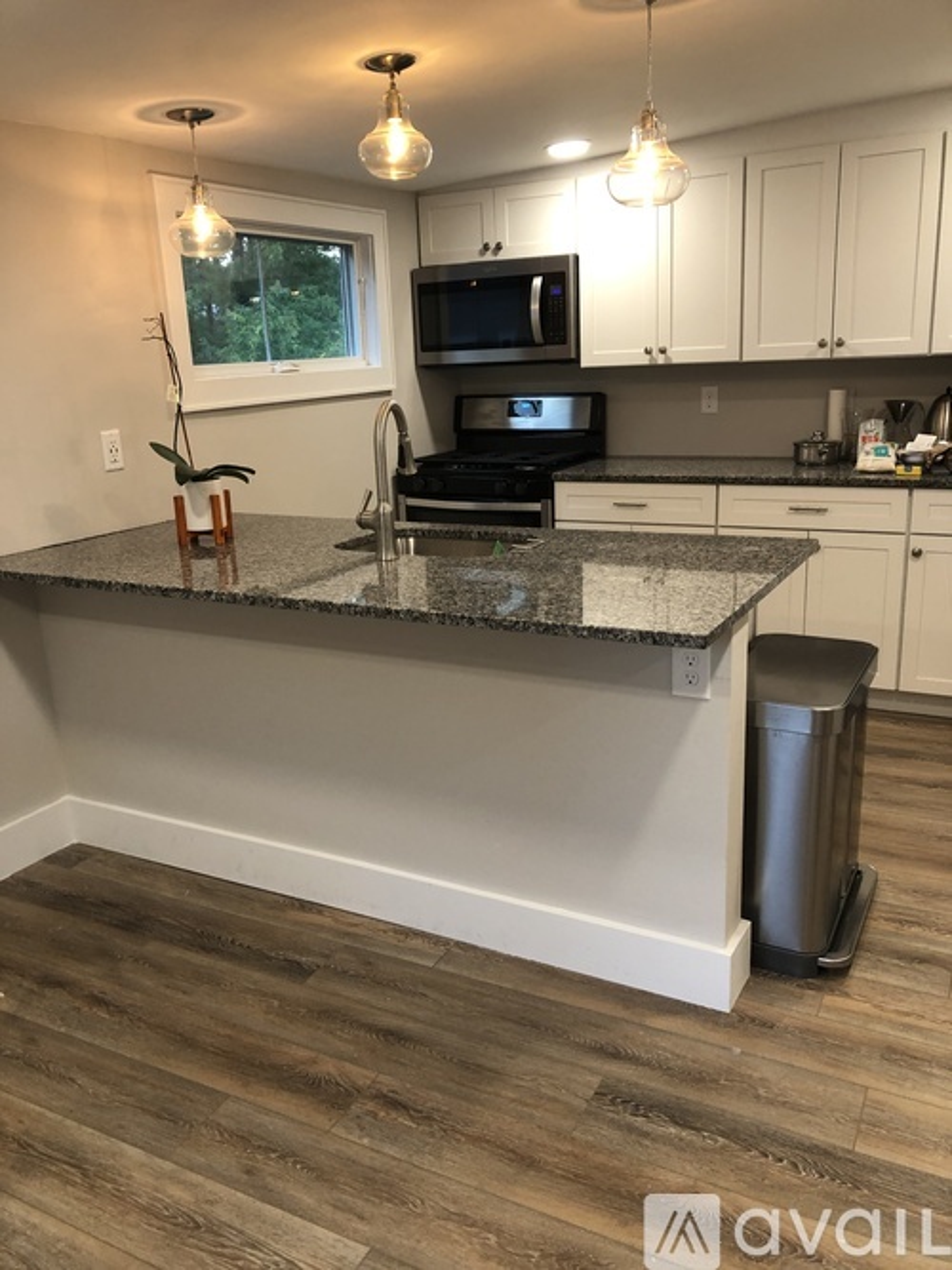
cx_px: 476
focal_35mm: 28
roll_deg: +3.2
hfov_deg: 49.7
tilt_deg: -15.1
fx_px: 1027
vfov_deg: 63.5
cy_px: 635
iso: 40
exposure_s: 1/20
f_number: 1.8
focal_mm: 3.99
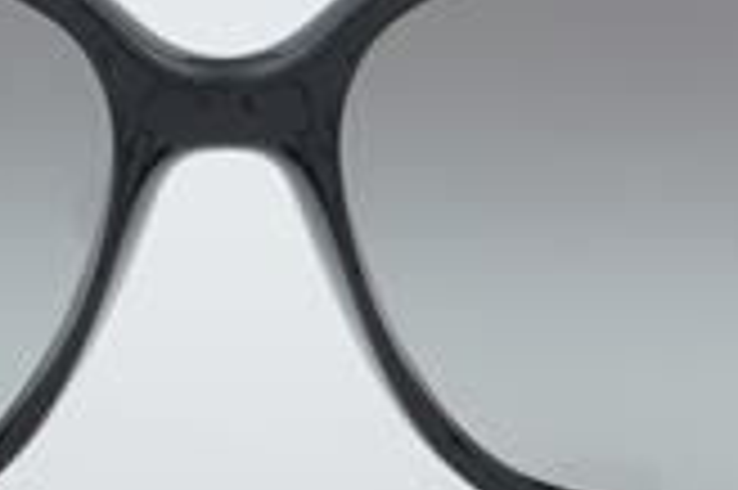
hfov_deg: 12.5
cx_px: 230
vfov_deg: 8.3
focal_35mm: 164
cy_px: 225
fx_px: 3363
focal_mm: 45
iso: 100
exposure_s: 1/4
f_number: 32
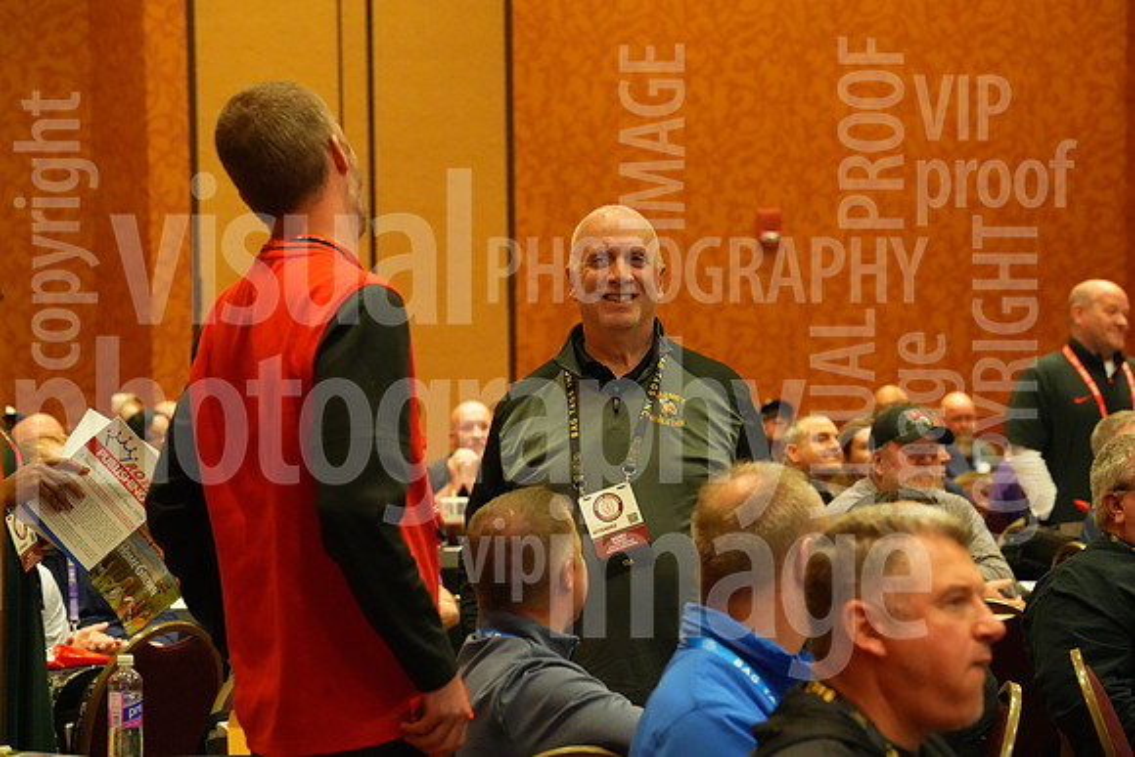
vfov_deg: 8.4
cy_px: 378
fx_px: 5172
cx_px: 568
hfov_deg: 12.5
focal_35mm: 164
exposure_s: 1/80
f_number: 8
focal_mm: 164
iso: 16000
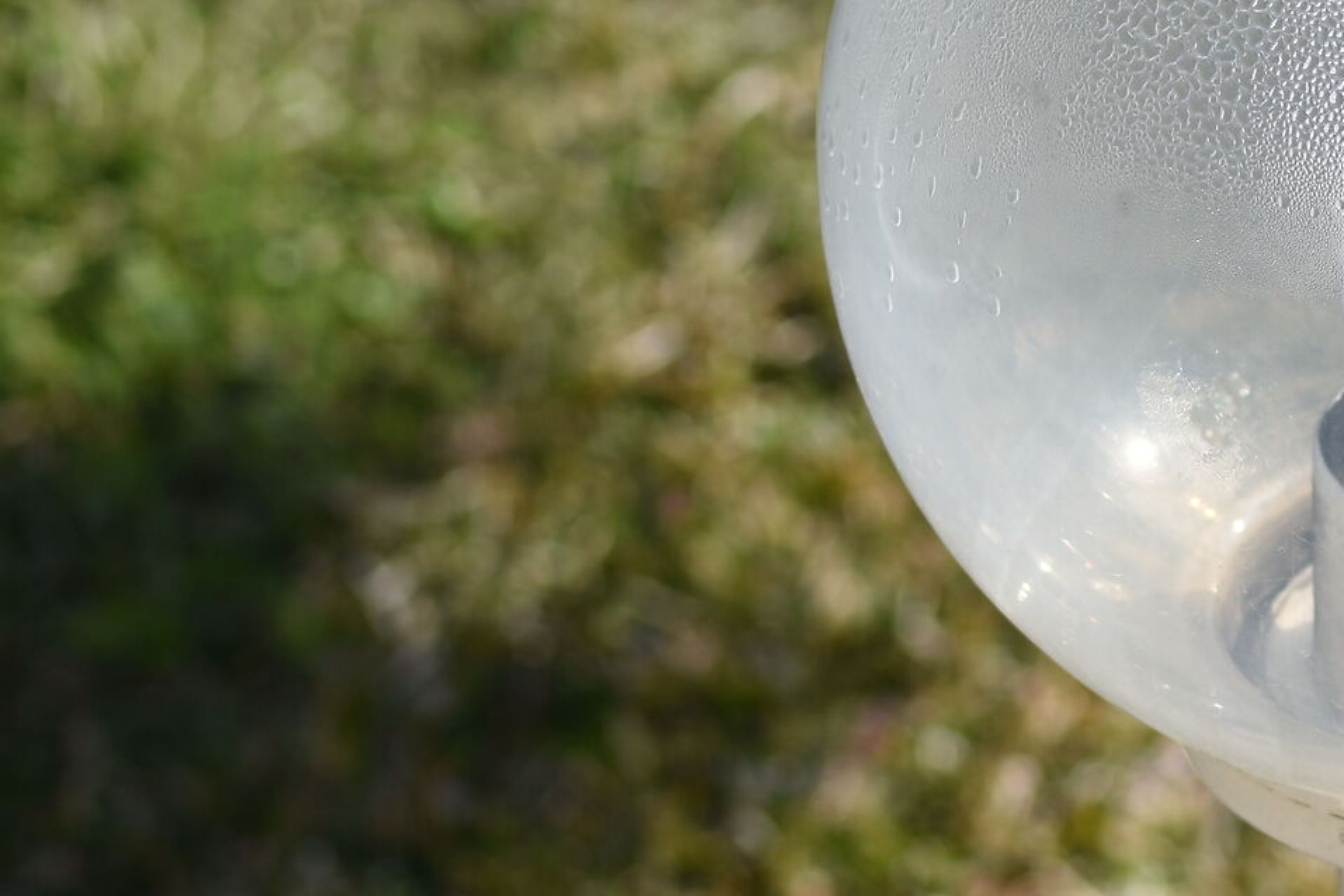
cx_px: 1506
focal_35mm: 376
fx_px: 14036
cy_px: 199
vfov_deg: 3.7
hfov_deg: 5.5
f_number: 4.8
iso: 100
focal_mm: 100
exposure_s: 1/1000
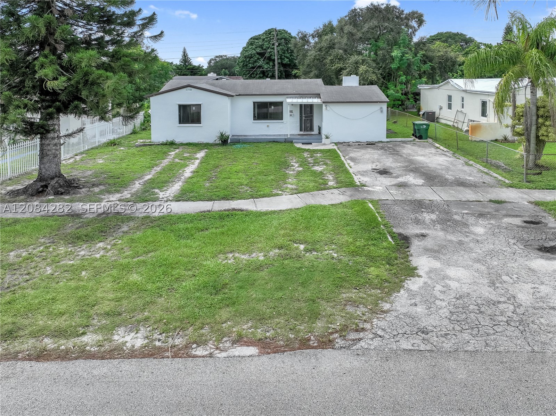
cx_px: 278
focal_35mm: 24
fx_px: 385
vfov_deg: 56.8
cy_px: 208
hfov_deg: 71.6
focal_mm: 12.29
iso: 140
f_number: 2.8
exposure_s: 1/2500
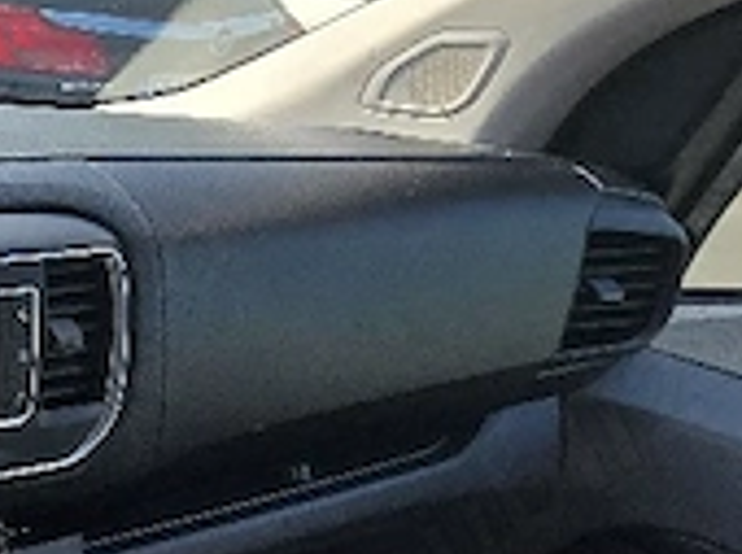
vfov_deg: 30.7
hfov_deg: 23.4
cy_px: 445
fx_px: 985
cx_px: -554
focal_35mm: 46
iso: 50
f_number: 2.2
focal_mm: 2.2
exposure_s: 1/769
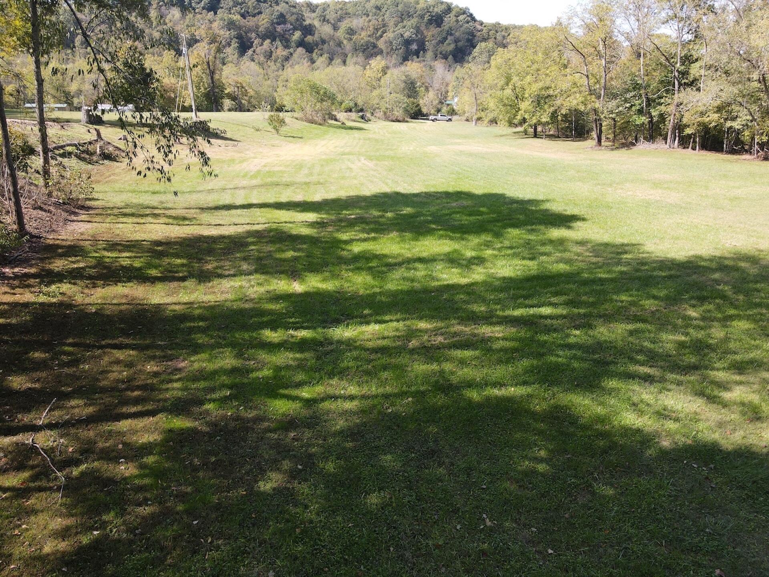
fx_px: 533
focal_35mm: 24
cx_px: 384
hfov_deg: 71.6
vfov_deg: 56.8
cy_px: 288
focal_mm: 4.5
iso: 100
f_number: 2.8
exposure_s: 1/160
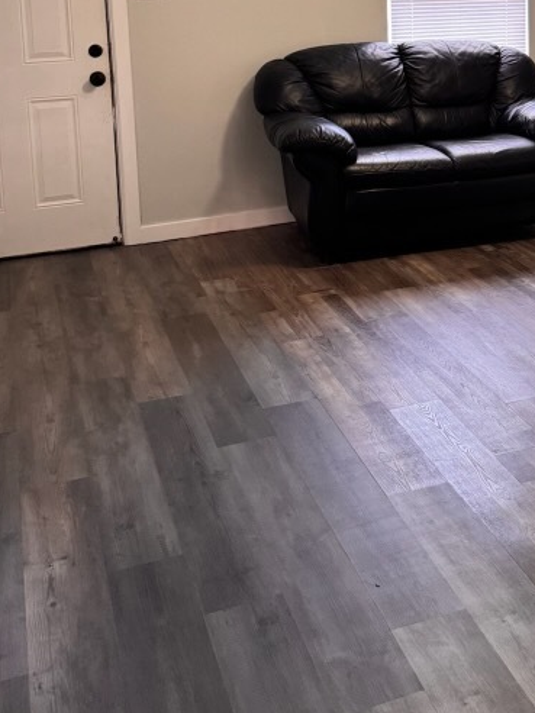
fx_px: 1030
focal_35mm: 50
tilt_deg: -7.5
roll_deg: +1.8
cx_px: 473
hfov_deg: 28.1
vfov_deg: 36.0
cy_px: 77
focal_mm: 6.76
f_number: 1.78
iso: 400
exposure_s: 1/60
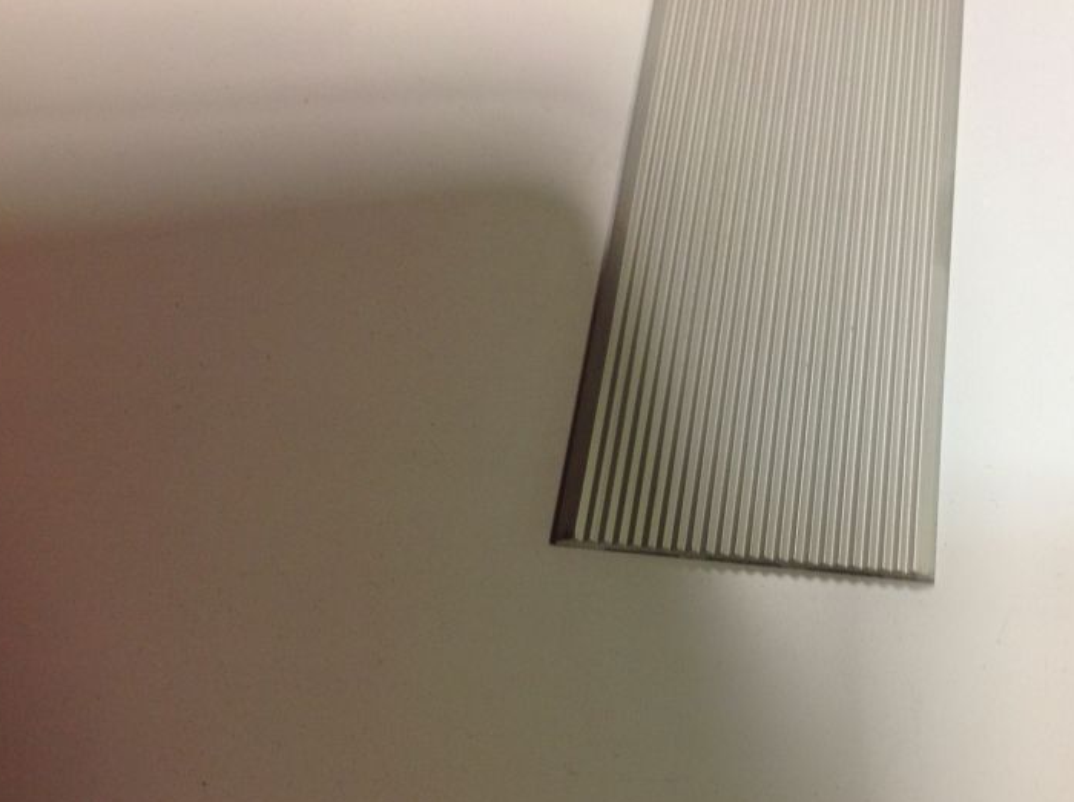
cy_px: 534
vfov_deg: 28.8
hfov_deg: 37.7
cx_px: 744
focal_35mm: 50
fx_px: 1549
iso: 64
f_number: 2.4
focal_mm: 4.28
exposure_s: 1/25
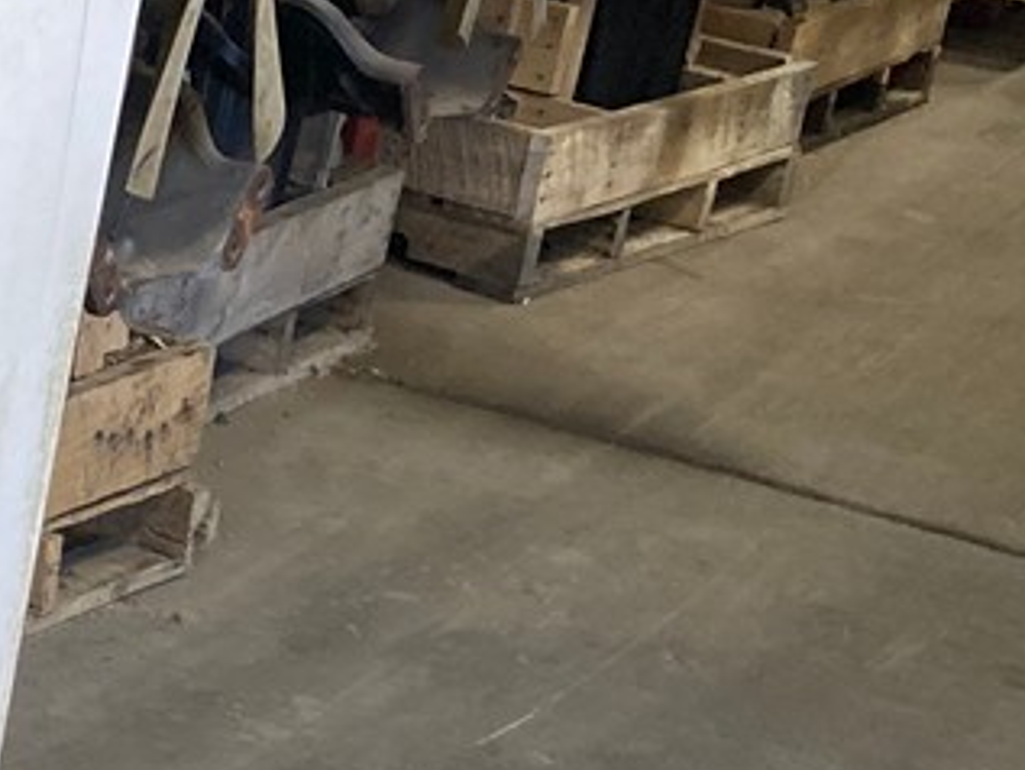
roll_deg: -5.8
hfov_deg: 15.4
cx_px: -734
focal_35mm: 113
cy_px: 531
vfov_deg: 13.1
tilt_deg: -23.0
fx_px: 3347
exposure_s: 1/60
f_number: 1.8
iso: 80
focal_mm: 3.99
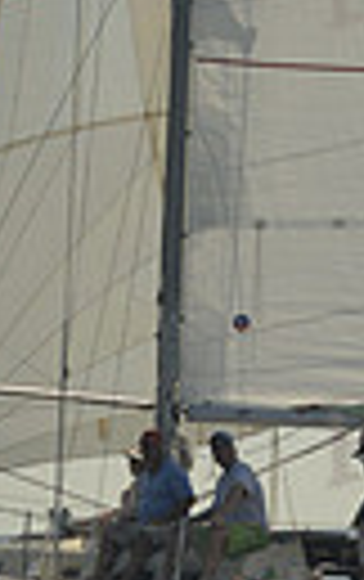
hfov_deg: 3.8
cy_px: -256
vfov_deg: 6.1
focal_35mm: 343
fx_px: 5426
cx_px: 88
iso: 200
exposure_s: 1/800
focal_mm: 75
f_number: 8
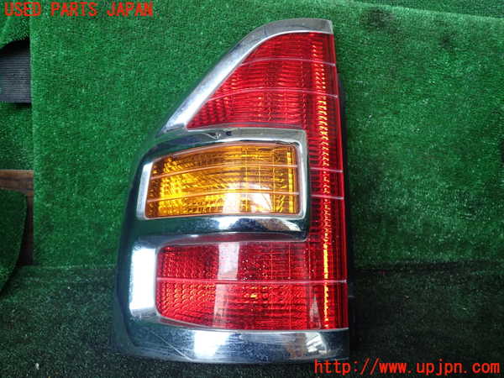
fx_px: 437
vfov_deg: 46.8
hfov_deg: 60.0
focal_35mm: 30
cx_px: 252
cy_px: 189
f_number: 2.3
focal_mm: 5.4
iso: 100
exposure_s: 1/80
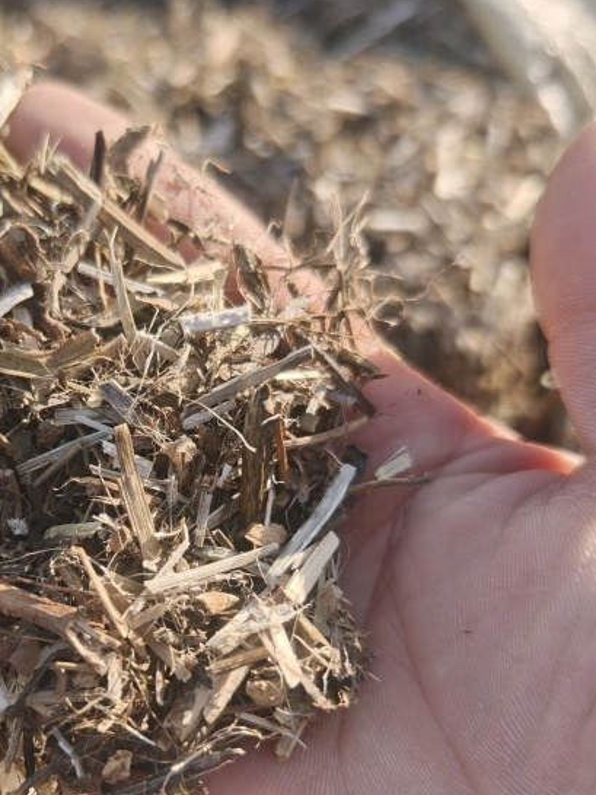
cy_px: 491
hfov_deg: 31.5
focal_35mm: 45
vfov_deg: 41.8
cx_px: 140
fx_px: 1033
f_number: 1.8
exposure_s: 1/258
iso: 50
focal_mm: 8.67
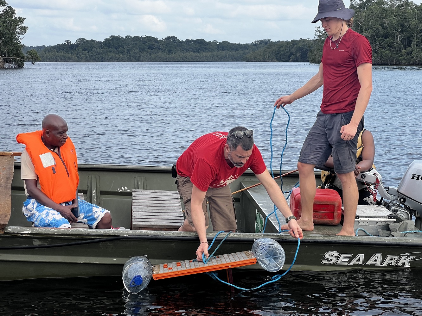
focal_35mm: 78
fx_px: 951
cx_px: 209
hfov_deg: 25.0
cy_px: 157
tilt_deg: -5.7
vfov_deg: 18.9
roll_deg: +0.2
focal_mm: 9
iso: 32
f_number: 2.8
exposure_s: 1/233
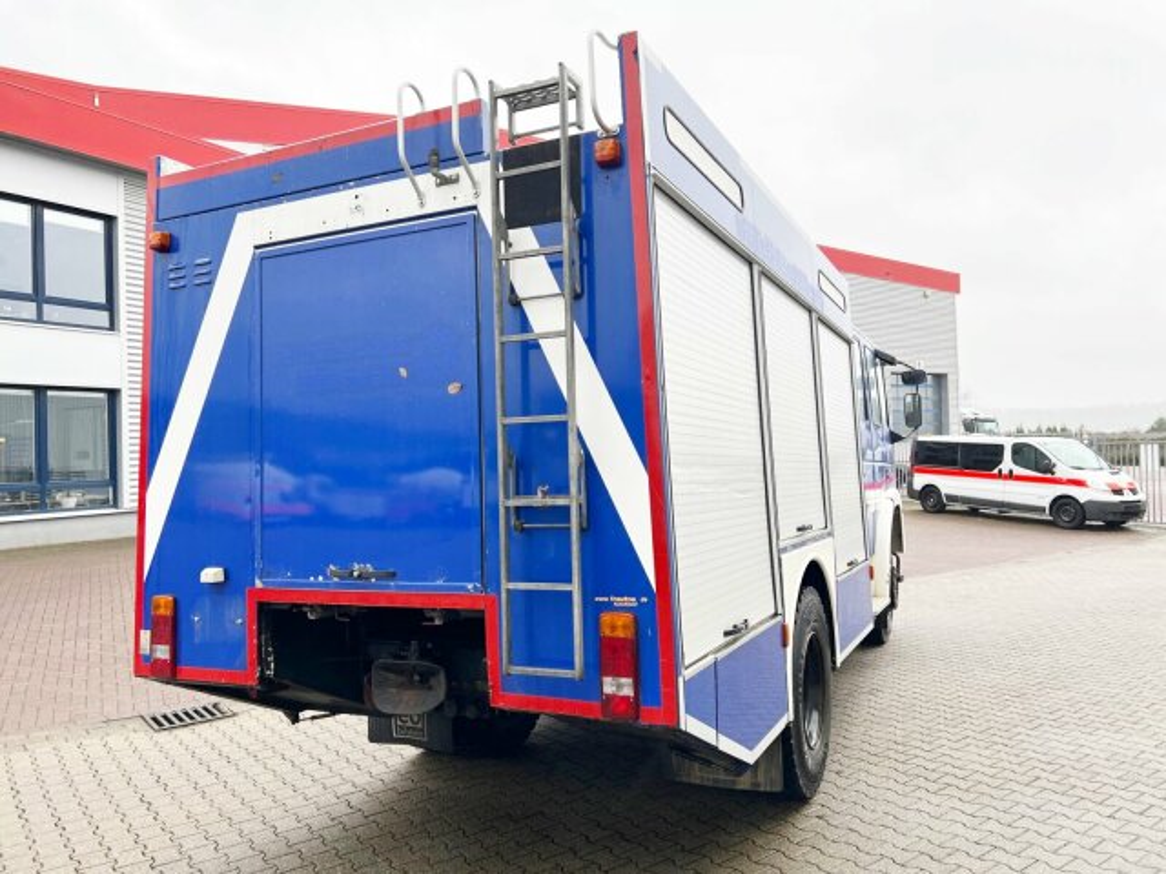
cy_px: 437
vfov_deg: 53.1
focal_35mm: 26
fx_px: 876
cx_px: 583
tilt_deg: +1.3
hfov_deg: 67.3
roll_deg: +2.0
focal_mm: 5.7
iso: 50
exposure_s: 1/350
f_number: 1.5
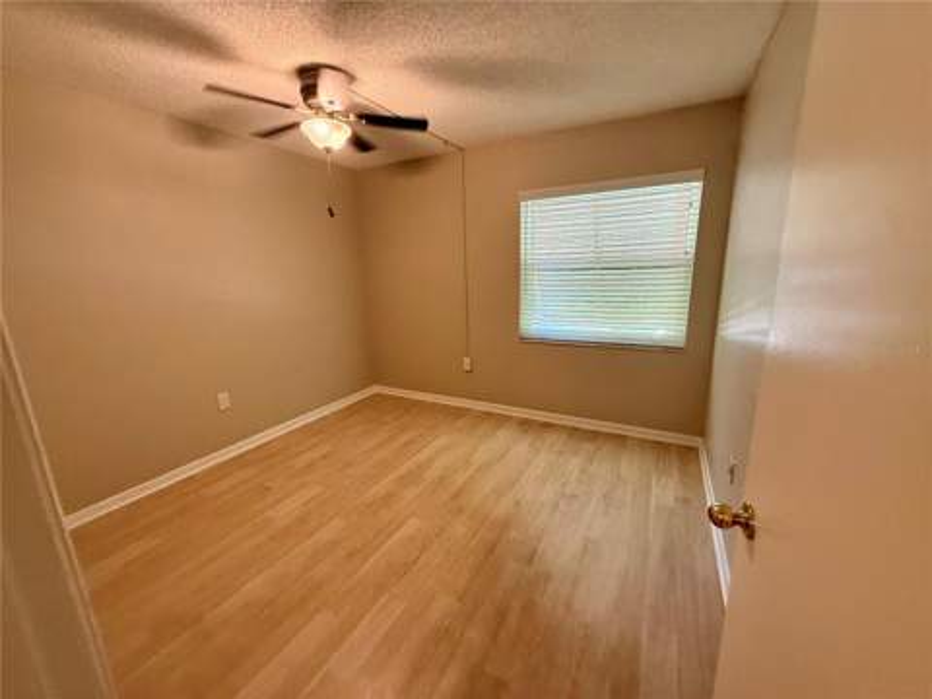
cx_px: 466
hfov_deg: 102.1
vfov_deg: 85.7
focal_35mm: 14
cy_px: 350
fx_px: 377
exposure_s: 1/120
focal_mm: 2.22
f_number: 2.2
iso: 400
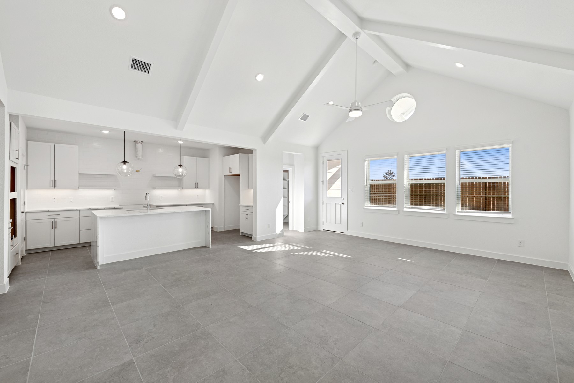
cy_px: 192
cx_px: 287
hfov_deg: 100.4
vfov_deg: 77.4
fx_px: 239
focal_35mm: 15
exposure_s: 1/80
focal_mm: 15
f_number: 8
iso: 100
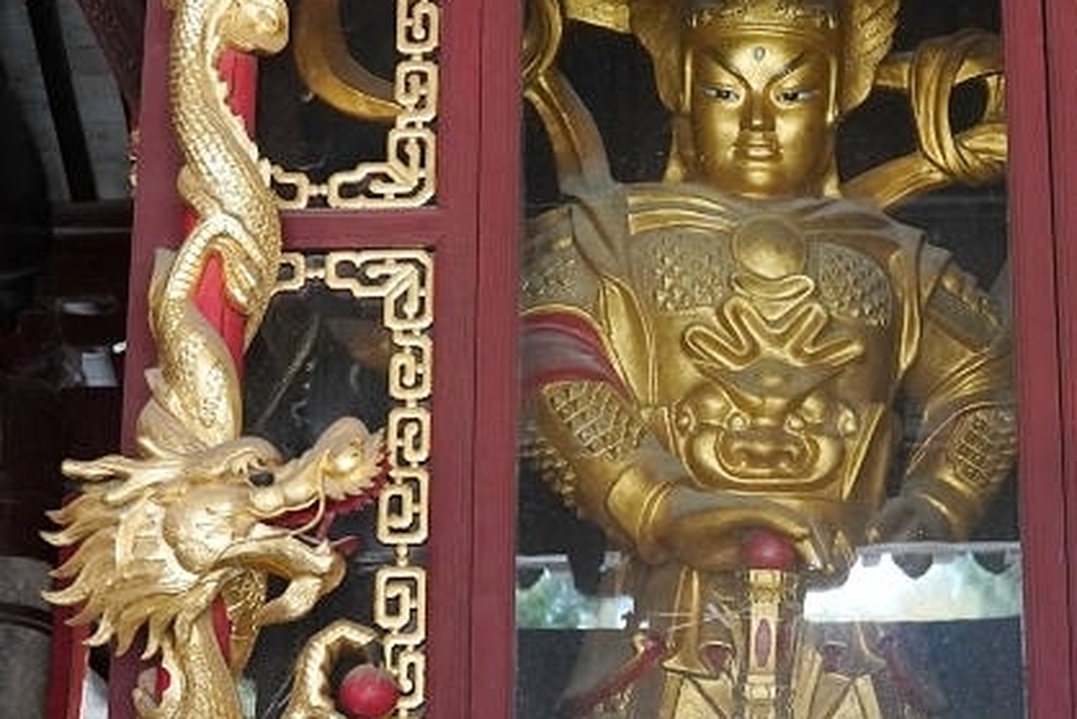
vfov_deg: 15.3
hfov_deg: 22.8
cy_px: 564
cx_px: 660
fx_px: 2663
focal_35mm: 89
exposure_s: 1/160
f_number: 2.8
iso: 2000
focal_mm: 31
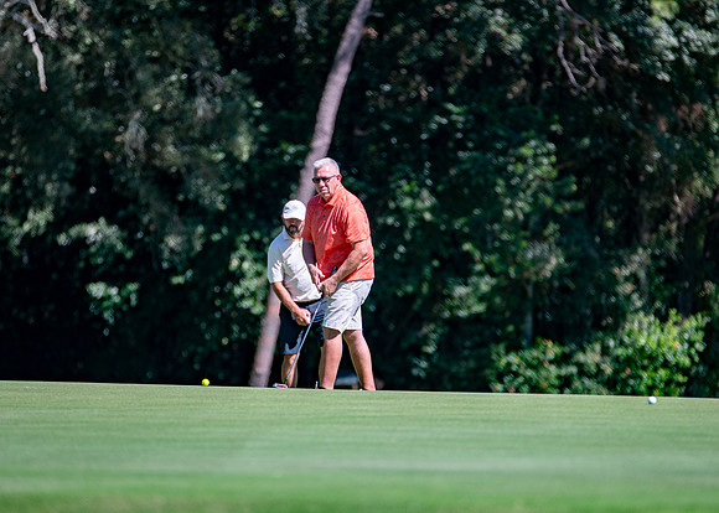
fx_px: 6044
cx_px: 333
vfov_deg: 4.9
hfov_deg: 6.8
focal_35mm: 296
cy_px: 250
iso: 100
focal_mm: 200
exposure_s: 1/1600
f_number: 2.8
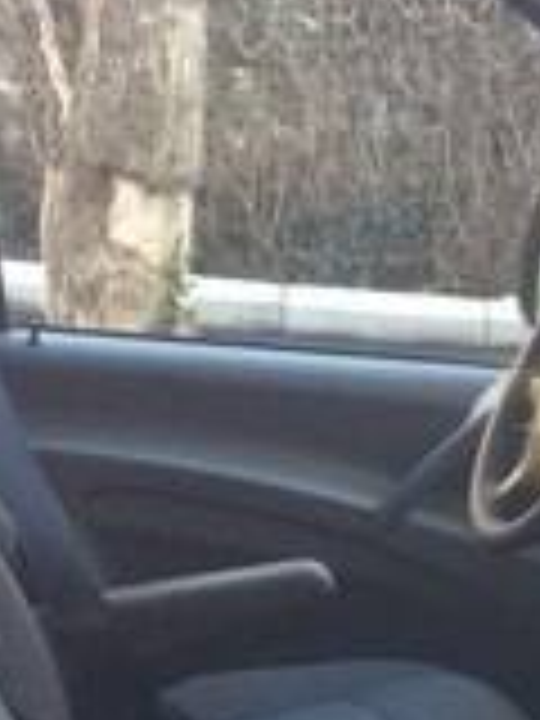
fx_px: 1872
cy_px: 850
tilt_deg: -21.2
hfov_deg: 15.7
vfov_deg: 20.4
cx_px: 684
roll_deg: -0.3
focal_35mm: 90
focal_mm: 4.15
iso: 50
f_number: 2.2
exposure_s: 1/33
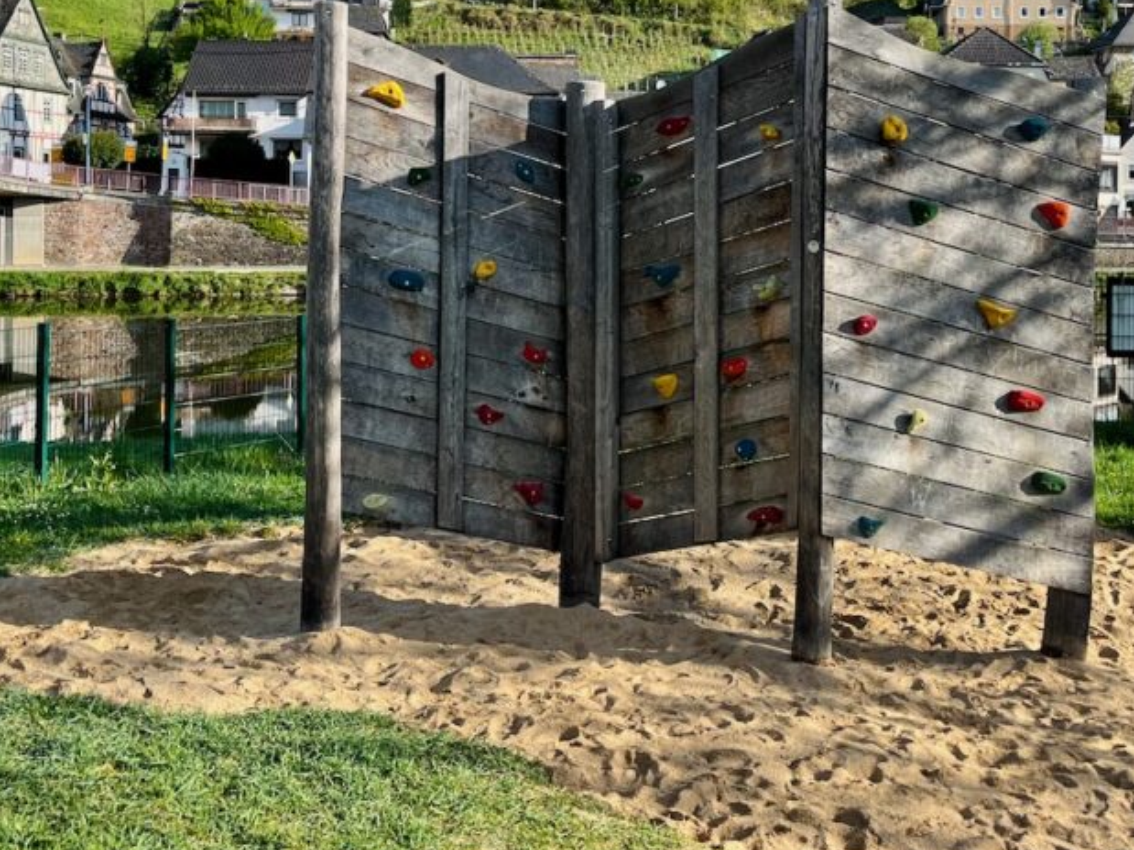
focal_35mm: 43
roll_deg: +0.7
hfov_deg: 43.9
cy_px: 198
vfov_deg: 32.8
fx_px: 1408
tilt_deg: +2.8
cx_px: 555
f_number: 1.6
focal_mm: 5.1
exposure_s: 1/1389
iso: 50
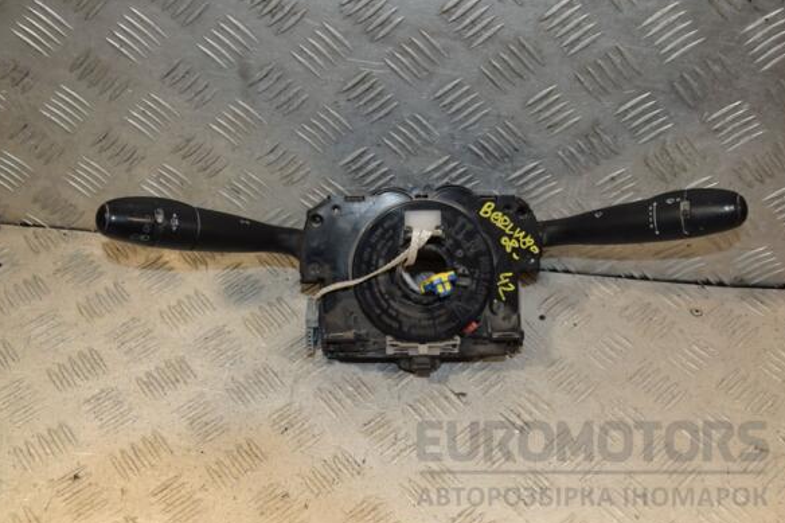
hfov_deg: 50.1
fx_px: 840
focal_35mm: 39
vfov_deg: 34.6
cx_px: 391
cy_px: 262
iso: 800
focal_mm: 25
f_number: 7.1
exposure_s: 1/200
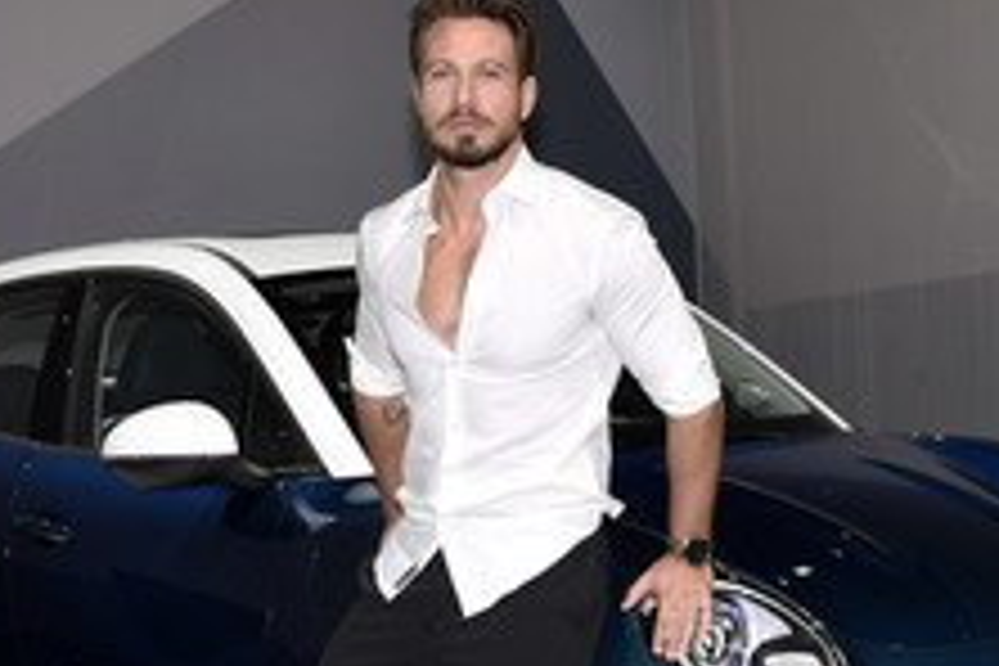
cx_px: 520
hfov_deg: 29.2
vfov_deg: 19.4
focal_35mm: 69
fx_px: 1915
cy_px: 594
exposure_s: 1/125
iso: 400
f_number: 6.3
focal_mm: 34
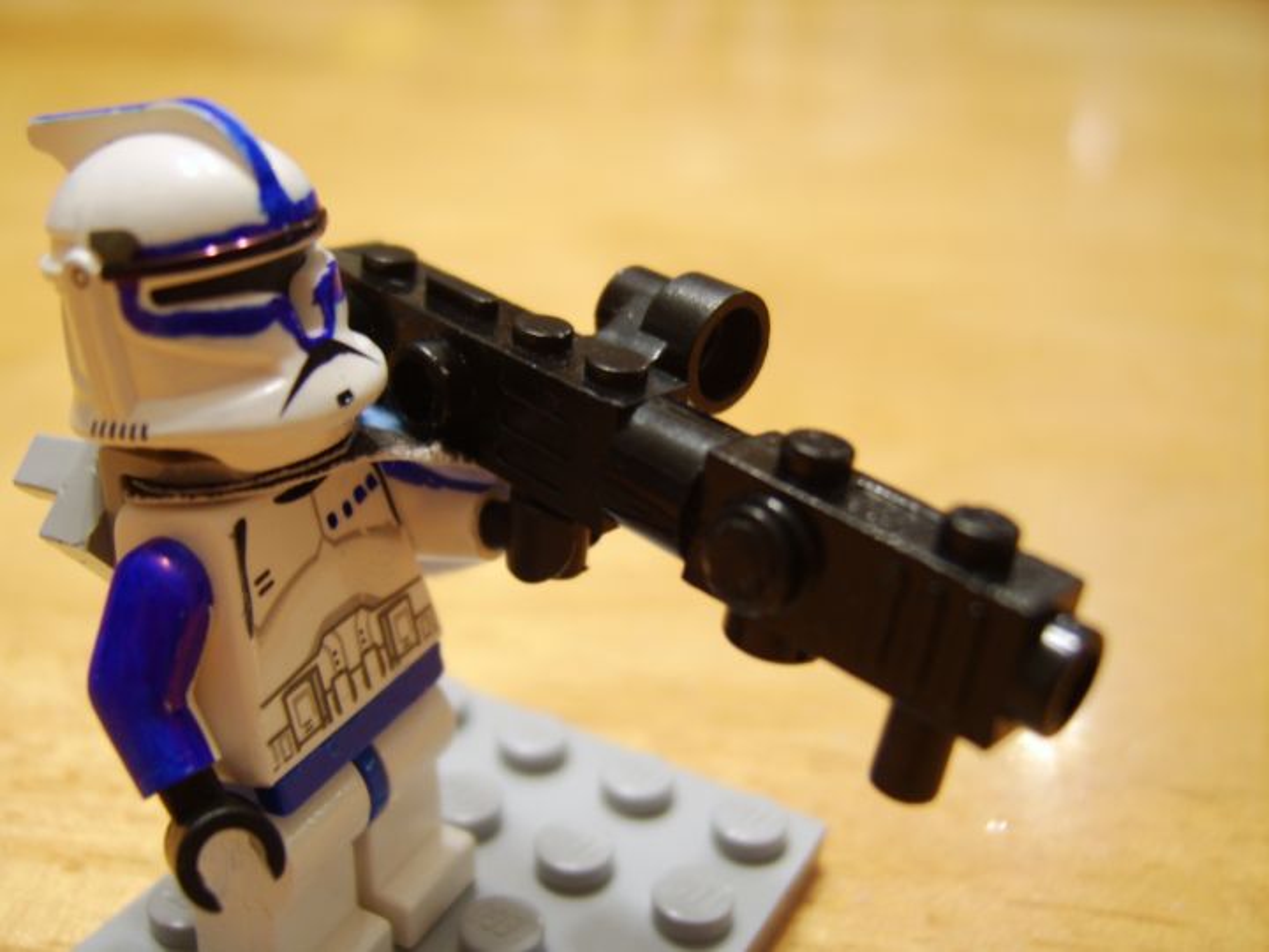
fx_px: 1136
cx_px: 634
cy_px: 476
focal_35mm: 31
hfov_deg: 58.4
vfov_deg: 45.4
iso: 71
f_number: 2.7
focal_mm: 8.13
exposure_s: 1/3
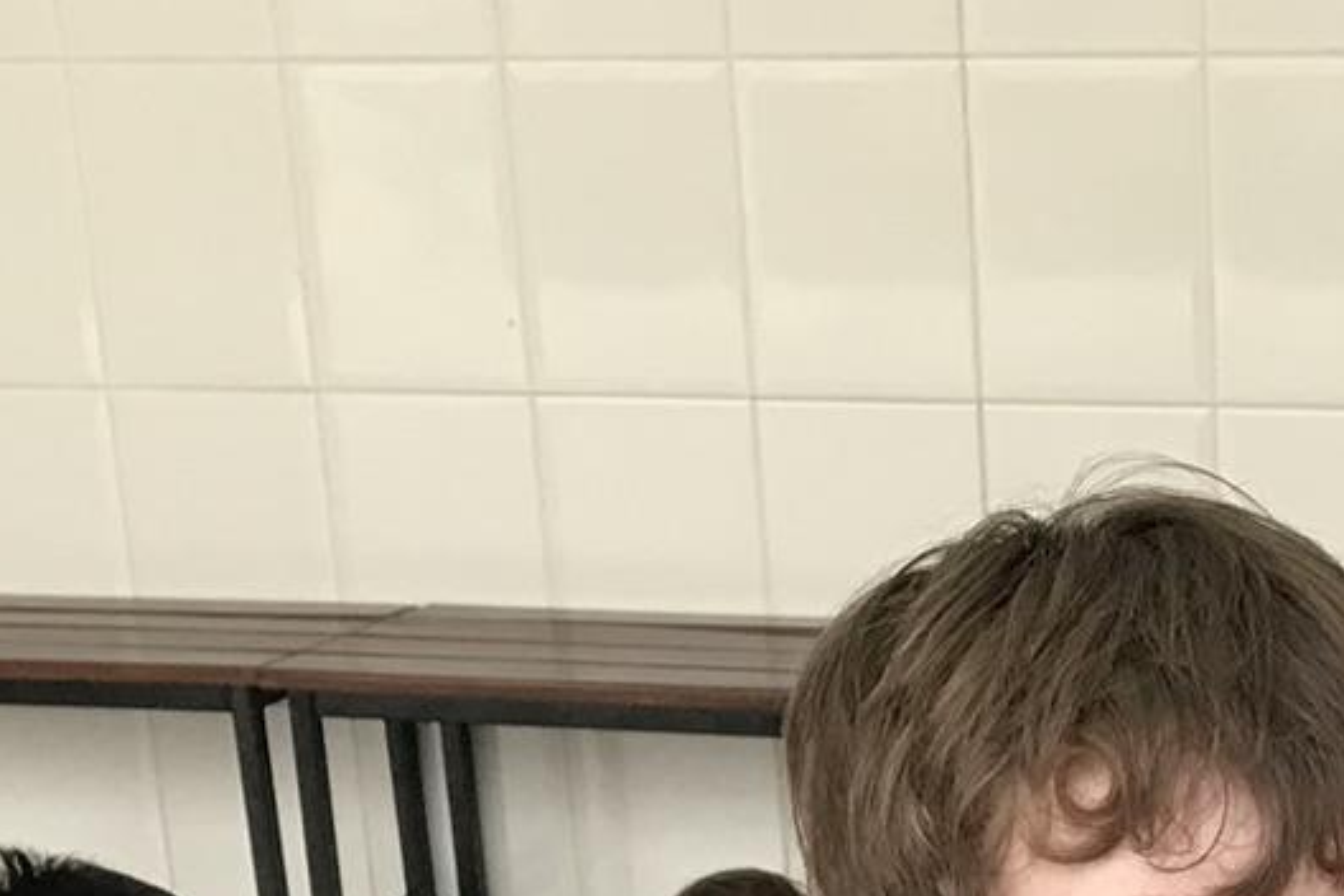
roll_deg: +0.8
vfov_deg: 11.0
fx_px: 4218
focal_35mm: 113
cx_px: 1357
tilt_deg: -24.8
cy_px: 1823
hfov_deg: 17.7
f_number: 1.8
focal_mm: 3.99
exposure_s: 1/24
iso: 32
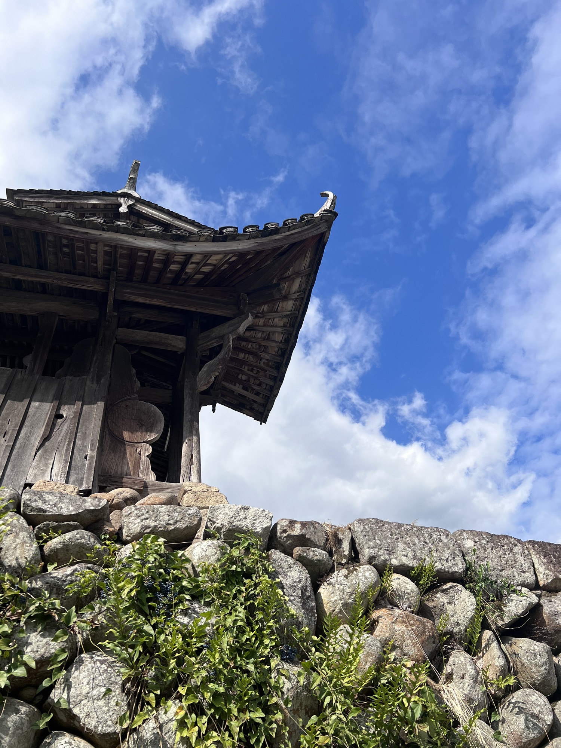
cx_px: 280
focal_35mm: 26
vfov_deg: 67.3
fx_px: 562
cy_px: 374
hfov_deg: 53.1
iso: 50
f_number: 1.5
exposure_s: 1/4630
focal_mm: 5.7
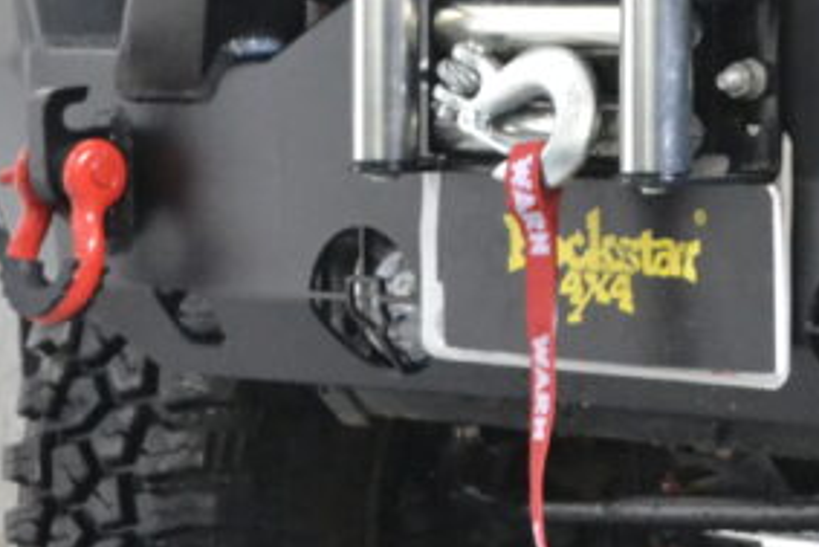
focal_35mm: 152
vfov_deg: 9.0
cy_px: -10
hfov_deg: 12.9
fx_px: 3460
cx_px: 1152
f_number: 4.5
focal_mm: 28
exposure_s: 1/15
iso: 3200
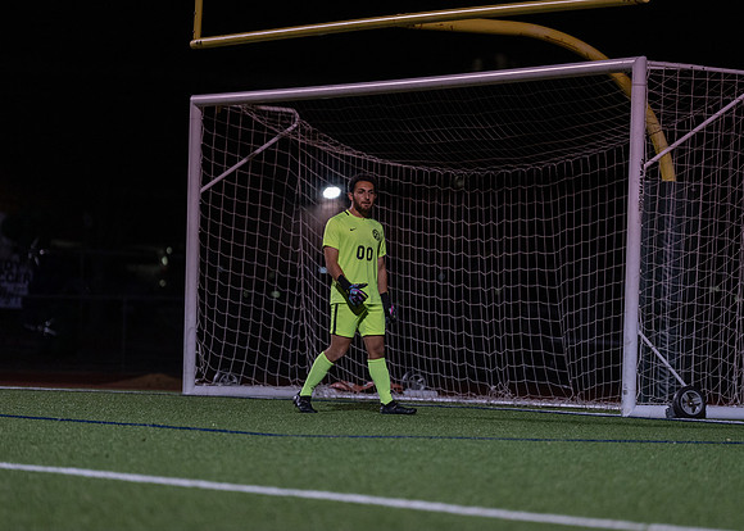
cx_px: 372
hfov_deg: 9.1
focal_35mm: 222
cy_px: 266
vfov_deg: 6.5
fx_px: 4685
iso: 2500
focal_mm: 200
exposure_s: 1/1000
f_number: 2.8
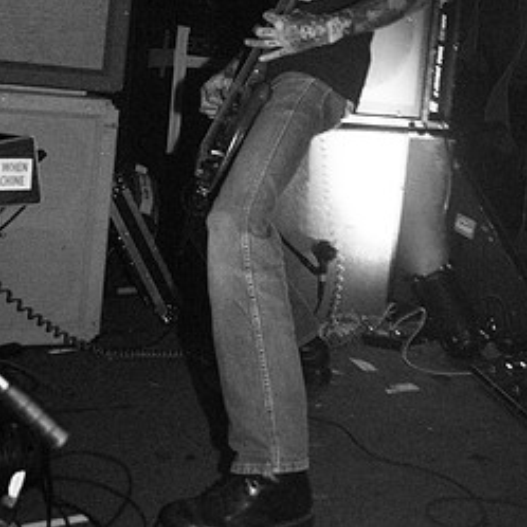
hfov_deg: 36.8
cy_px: 114
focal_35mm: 46
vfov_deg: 35.7
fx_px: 792
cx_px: 276
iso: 800
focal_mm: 20
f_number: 3.2
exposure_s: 1/30
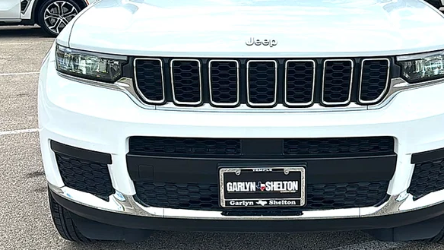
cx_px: 264
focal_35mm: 47
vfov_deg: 25.4
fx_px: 554
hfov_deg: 43.5
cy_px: 90
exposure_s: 1/5587
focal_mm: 6.86
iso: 80
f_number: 1.78
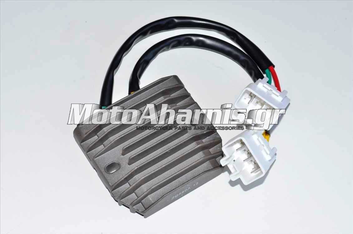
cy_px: 117
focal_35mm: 82
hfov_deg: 24.7
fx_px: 807
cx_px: 176
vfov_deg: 16.5
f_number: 13
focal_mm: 55
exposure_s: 1/100
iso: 160
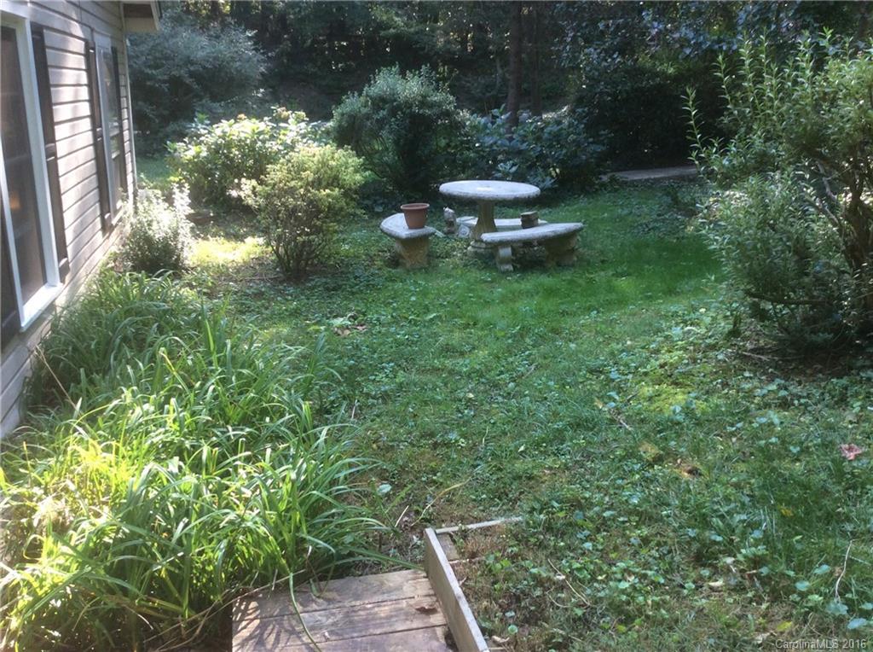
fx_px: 806
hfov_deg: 56.9
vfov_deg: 44.0
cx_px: 436
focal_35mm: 32
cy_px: 326
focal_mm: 3.3
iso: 40
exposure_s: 1/60
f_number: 2.4
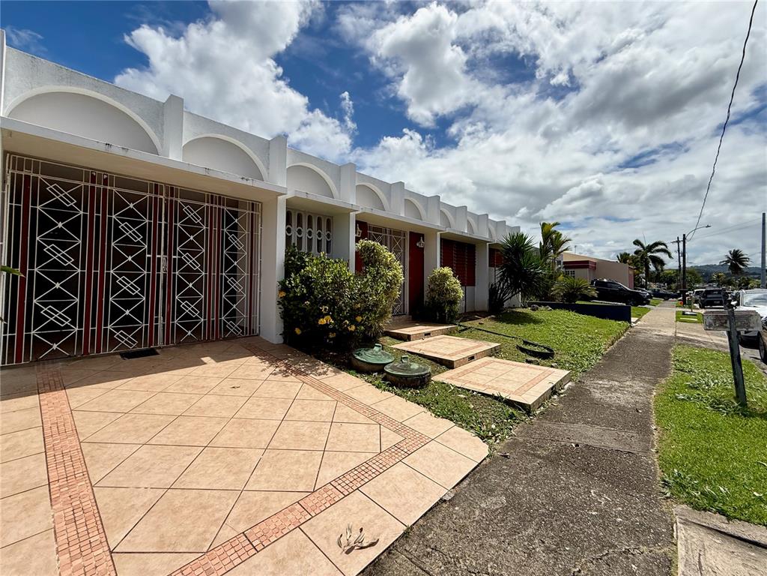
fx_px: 310
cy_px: 288
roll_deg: -1.0
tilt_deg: +3.3
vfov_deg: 85.7
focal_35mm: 14
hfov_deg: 102.1
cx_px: 384
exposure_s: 1/4425
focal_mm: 2.22
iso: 50
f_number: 2.2
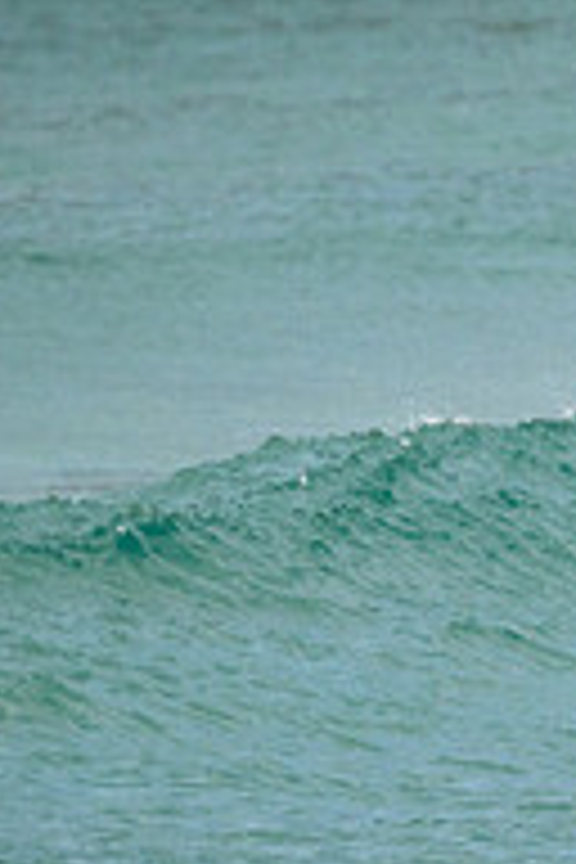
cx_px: 1192
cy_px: 497
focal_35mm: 2416
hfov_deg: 0.6
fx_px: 57979
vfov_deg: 0.9
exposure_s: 1/3200
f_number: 11
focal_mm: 800
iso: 1400
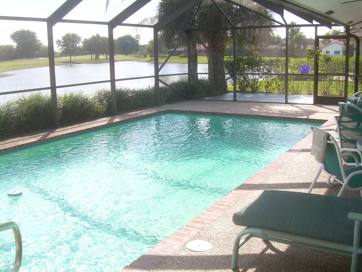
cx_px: 181
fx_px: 397
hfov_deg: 49.0
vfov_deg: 37.7
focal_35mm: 38
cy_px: 136
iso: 50
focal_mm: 6.3
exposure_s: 1/149
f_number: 4.6
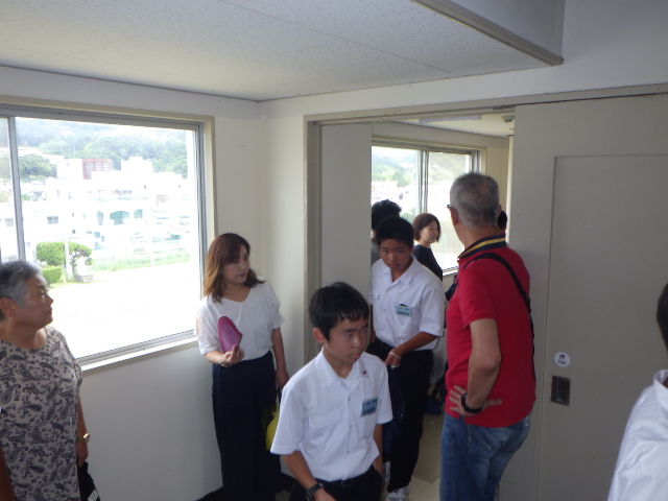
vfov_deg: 49.7
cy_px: 250
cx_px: 334
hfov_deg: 63.4
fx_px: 540
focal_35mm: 28
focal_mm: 5
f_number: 3.5
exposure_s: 1/125
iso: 125
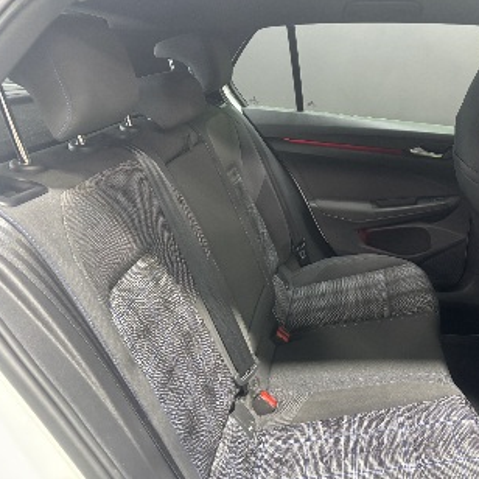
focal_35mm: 31
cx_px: 302
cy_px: 240
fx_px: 485
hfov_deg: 51.9
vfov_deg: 52.5
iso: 320
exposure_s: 1/50
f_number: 1.6
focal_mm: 5.96
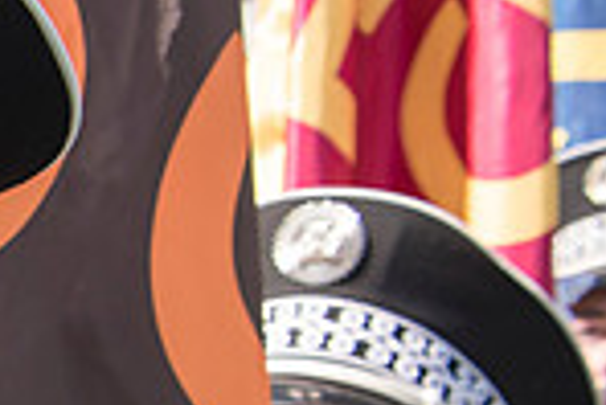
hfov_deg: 17.2
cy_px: 395
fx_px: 1584
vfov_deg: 14.4
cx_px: -524
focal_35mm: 94
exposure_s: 1/500
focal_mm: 24
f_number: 5.6
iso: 200
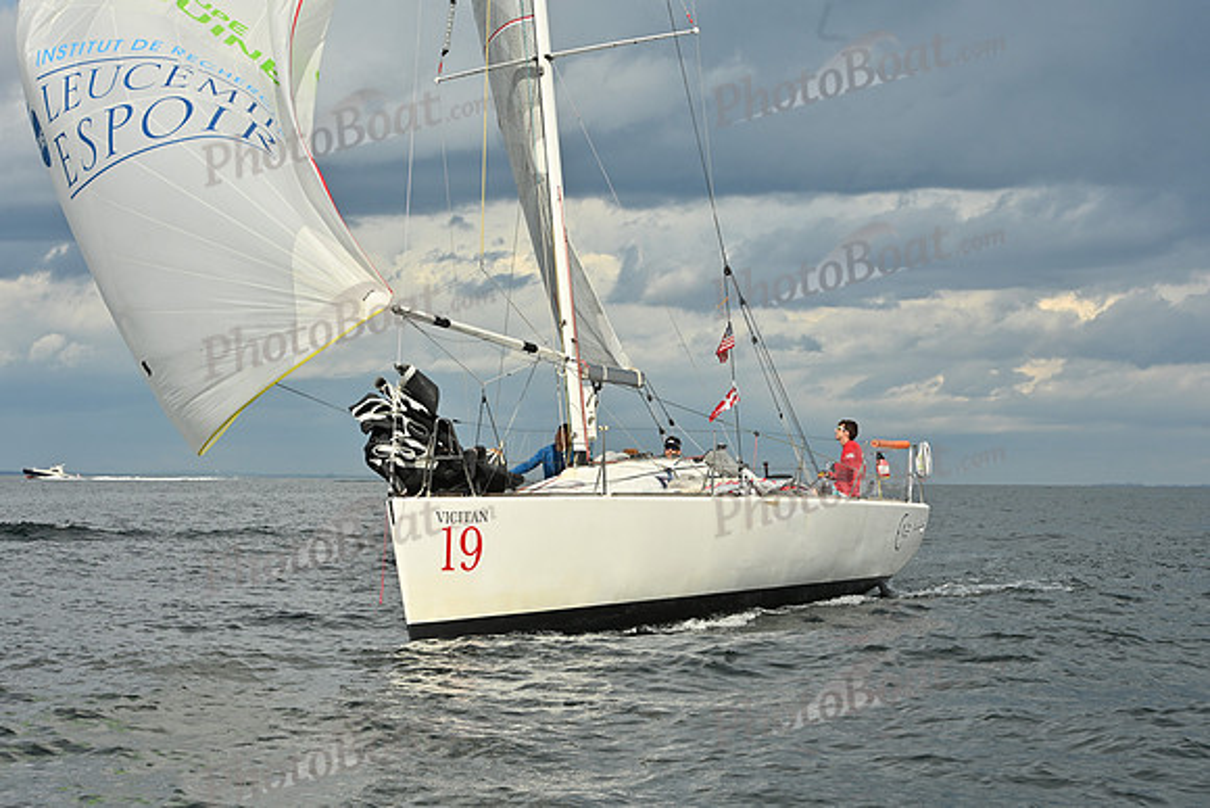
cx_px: 605
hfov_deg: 23.6
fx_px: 2891
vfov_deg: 15.9
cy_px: 404
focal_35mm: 86
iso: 250
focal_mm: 86
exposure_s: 1/800
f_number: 11
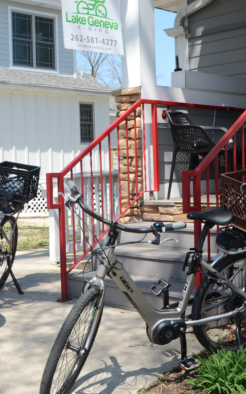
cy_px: 186
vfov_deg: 33.5
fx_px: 654
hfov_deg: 21.1
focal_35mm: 61
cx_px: 64
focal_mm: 22
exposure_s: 1/320
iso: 250
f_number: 9
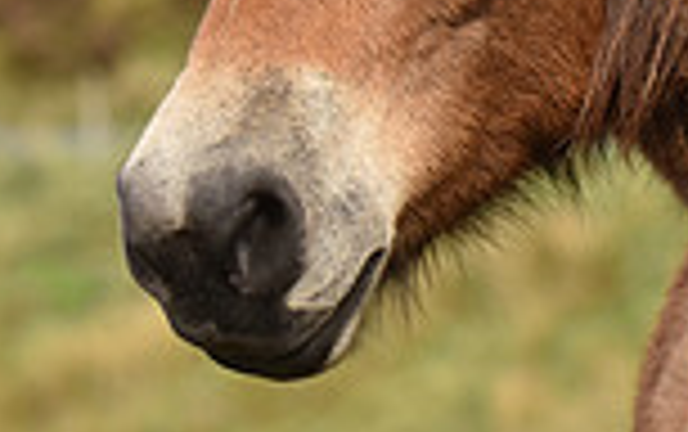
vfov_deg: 2.5
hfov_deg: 4.0
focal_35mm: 522
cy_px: -209
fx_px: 9798
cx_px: 872
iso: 360
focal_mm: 135
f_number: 6.3
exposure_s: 1/1000
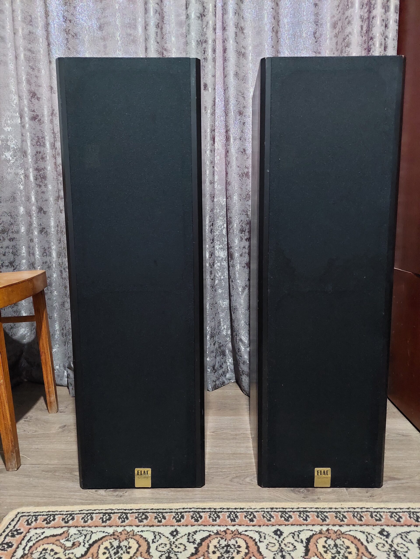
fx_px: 388
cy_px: 280
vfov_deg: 71.6
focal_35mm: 24
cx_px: 210
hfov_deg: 56.8
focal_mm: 5.23
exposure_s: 1/25
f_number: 1.8
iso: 2000
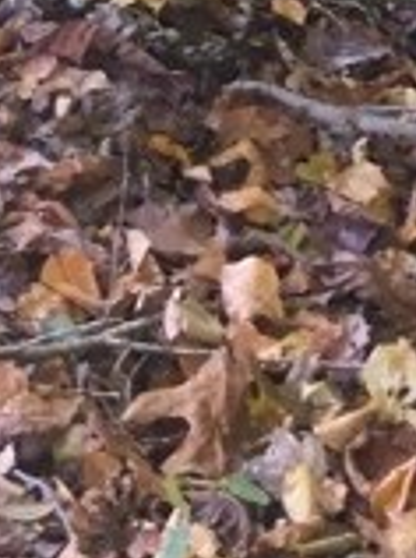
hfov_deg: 9.8
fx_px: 2265
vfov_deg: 11.5
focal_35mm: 141
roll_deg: +1.8
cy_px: -791
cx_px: 814
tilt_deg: -17.5
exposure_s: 1/40
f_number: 2.2
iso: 40
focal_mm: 4.15
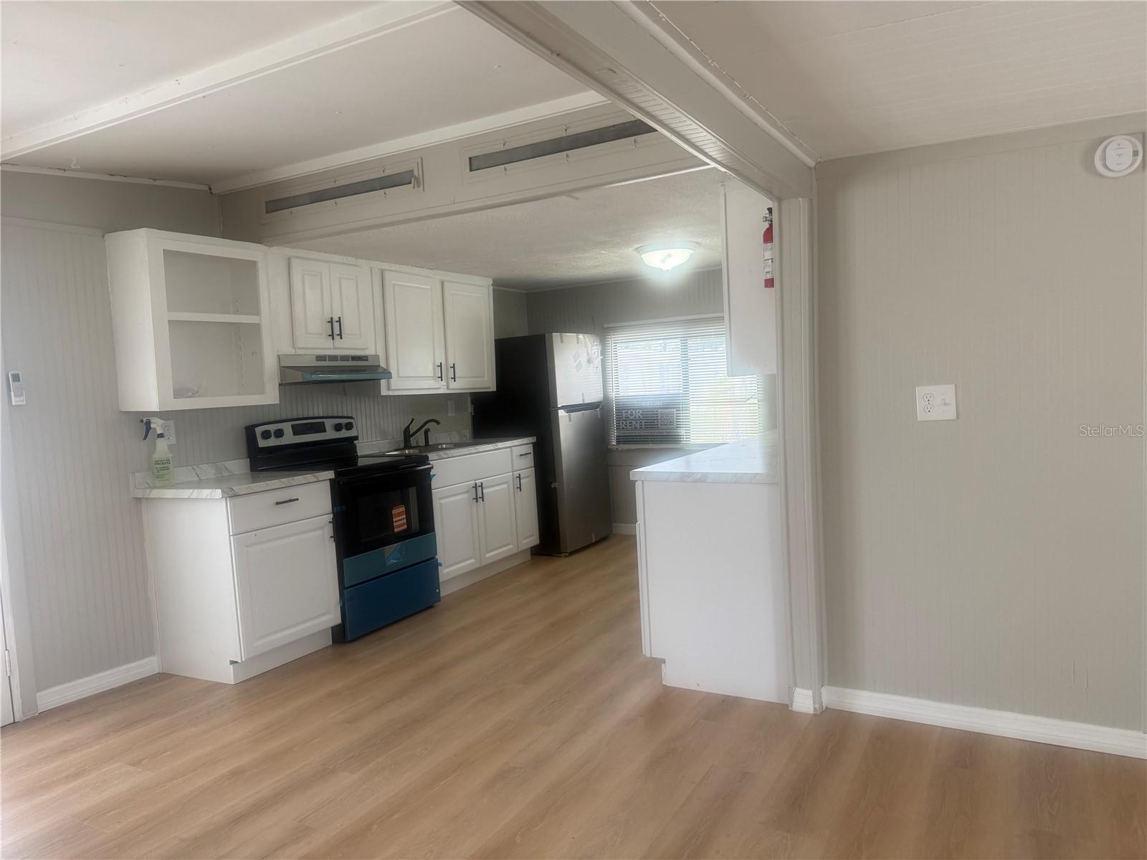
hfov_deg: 71.6
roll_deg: +3.1
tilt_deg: -4.0
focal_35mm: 24
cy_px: 430
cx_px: 574
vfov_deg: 56.8
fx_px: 795
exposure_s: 1/243
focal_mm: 6.76
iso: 100
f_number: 1.78
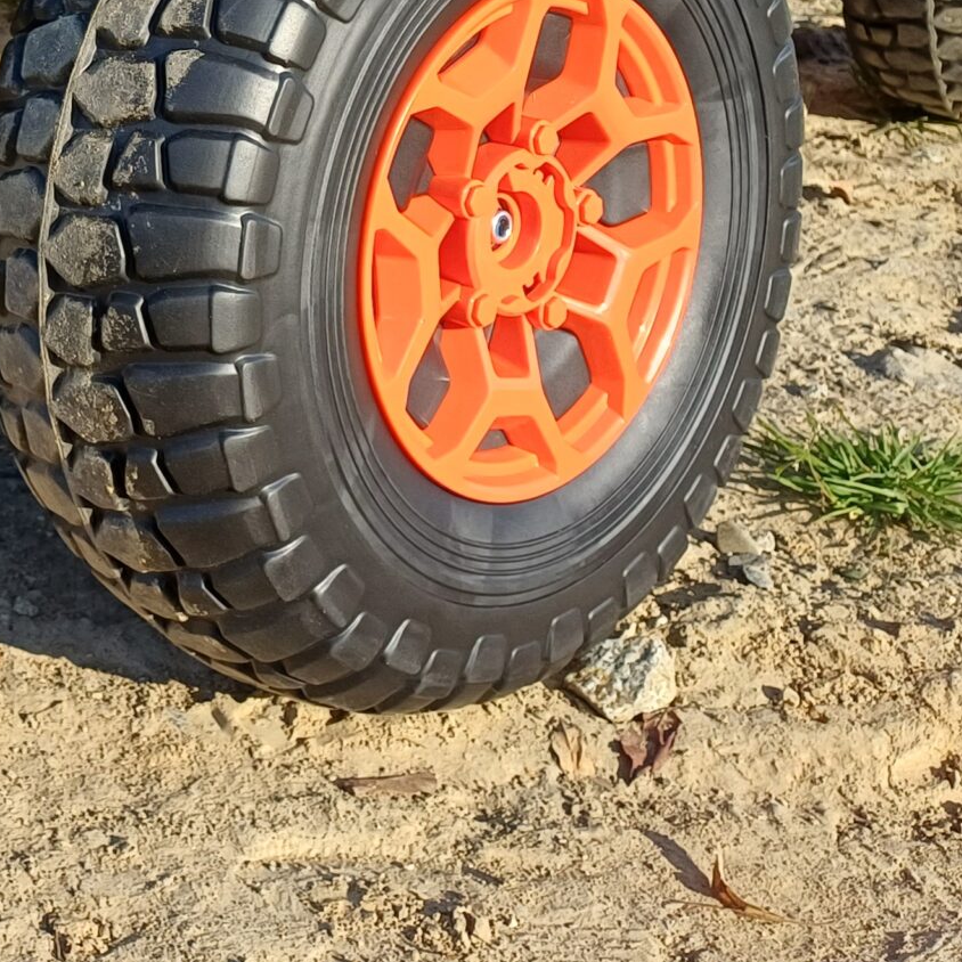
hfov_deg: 24.8
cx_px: 55
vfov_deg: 23.9
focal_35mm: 67
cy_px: -116
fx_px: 2107
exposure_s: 1/837
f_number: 1.8
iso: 50
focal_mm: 4.65
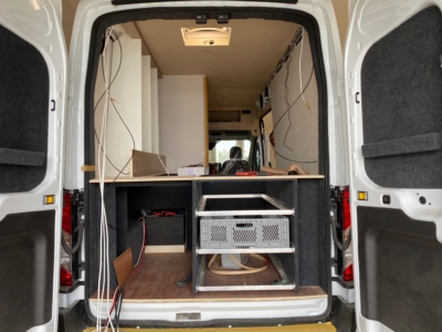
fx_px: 332
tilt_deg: -1.0
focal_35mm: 26
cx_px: 221
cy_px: 166
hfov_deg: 67.3
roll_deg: +0.3
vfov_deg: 53.1
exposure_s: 1/121
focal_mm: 4.25
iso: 50
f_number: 1.8
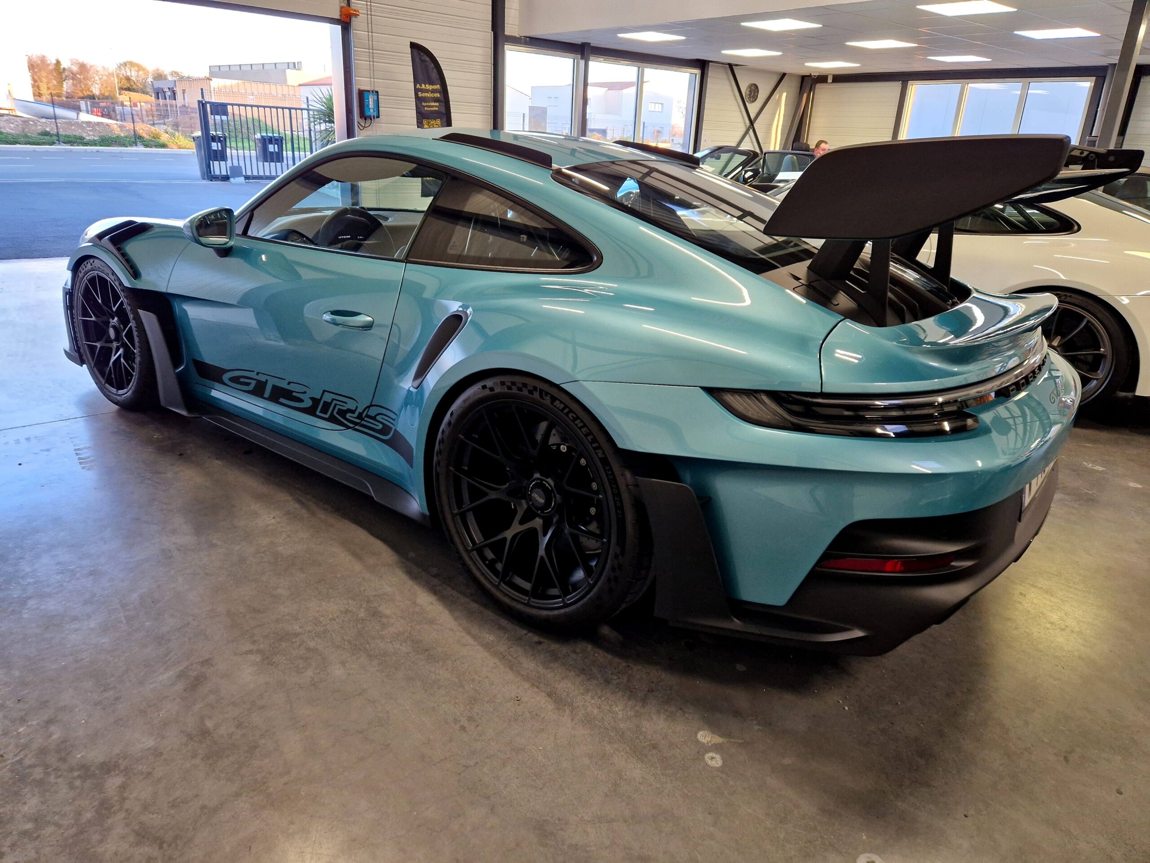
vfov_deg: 58.9
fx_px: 764
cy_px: 432
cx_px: 575
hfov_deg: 73.9
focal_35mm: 23
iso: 250
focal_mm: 5.4
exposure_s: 1/100
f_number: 1.8
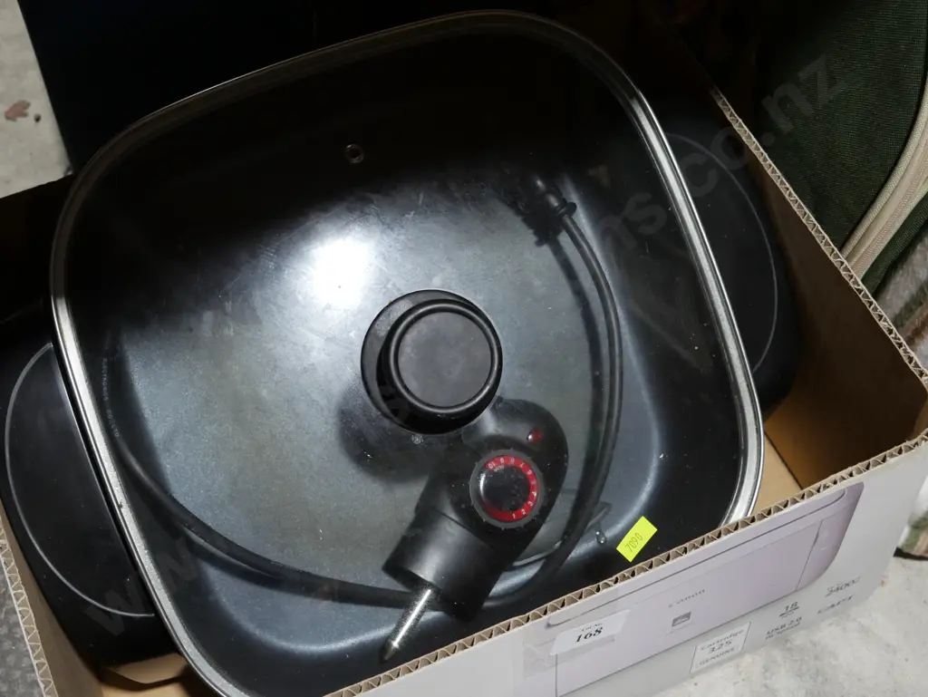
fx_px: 1502
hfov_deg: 34.3
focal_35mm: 56
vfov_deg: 26.1
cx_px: 464
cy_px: 348
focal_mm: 28
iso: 640
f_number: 5.6
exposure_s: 1/60
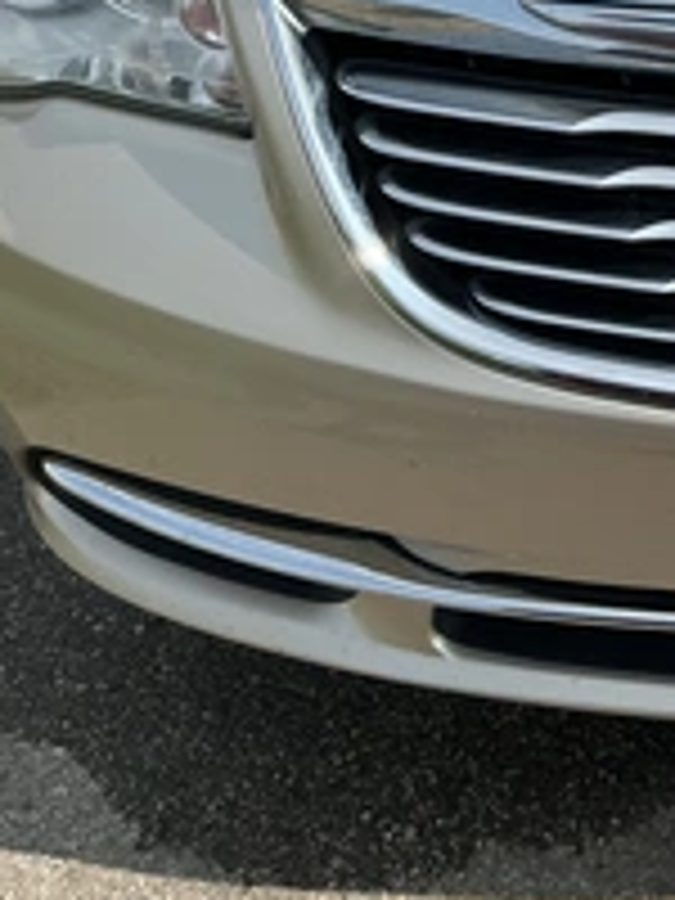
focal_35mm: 56
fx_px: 1456
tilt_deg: -33.2
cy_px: 248
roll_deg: -1.4
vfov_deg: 33.8
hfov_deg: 23.1
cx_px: 882
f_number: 1.8
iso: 25
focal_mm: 3
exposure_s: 1/1984
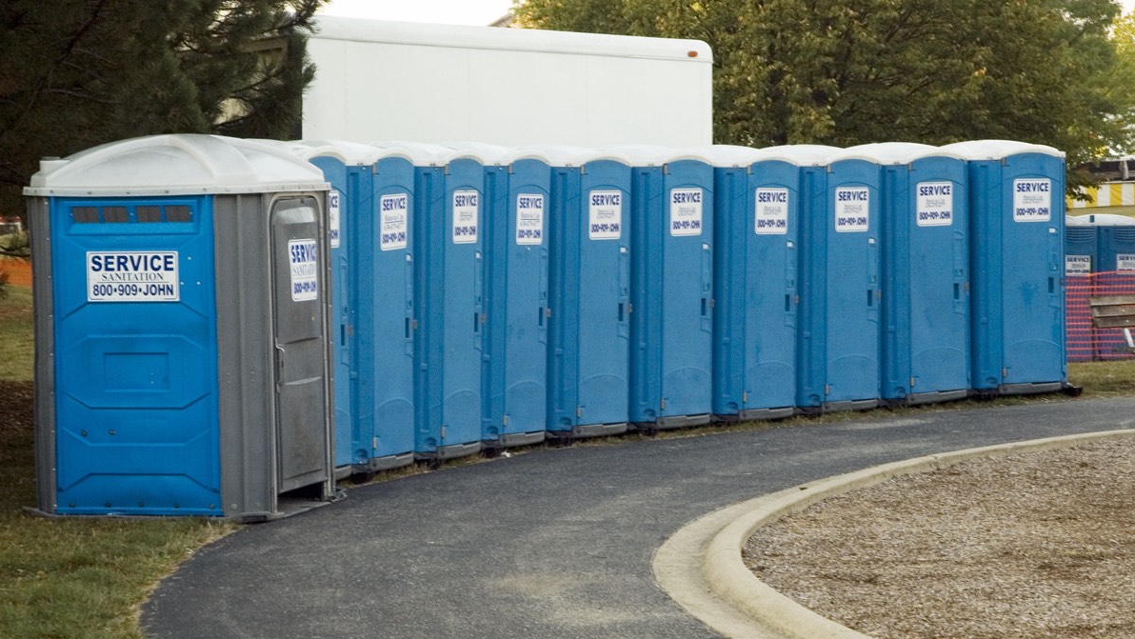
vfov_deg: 10.2
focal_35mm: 119
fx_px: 3568
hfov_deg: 18.1
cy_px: 335
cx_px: 569
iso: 900
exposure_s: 1/30
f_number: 16
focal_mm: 75
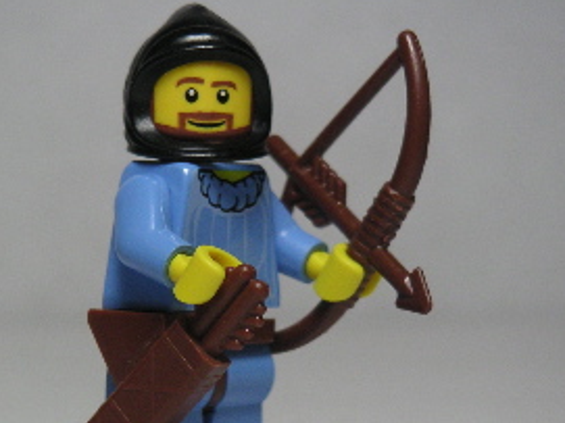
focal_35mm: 174
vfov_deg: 8.5
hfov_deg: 11.4
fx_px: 2839
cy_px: 273
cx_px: 230
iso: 100
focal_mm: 17.1
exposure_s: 1/111
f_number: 3.6
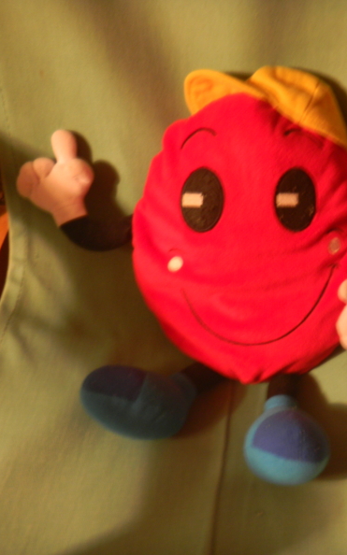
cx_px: 257
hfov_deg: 31.4
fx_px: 606
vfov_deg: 49.3
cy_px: 279
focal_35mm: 40
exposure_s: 1
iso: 80
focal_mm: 5
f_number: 3.9
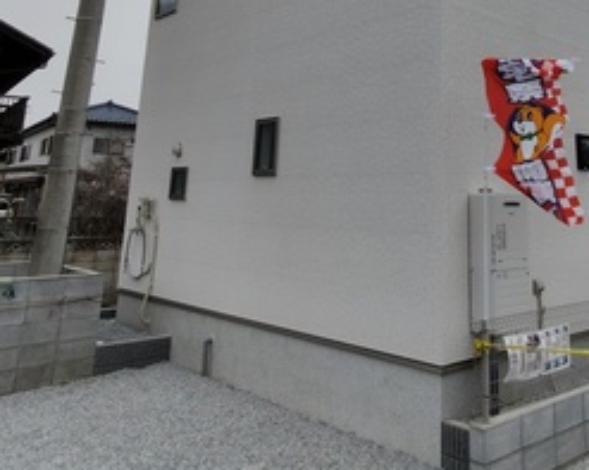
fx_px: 662
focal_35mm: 38
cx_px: 403
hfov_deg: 47.0
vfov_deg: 36.2
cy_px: 31
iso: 50
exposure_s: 1/1977
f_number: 2.4
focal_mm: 1.6
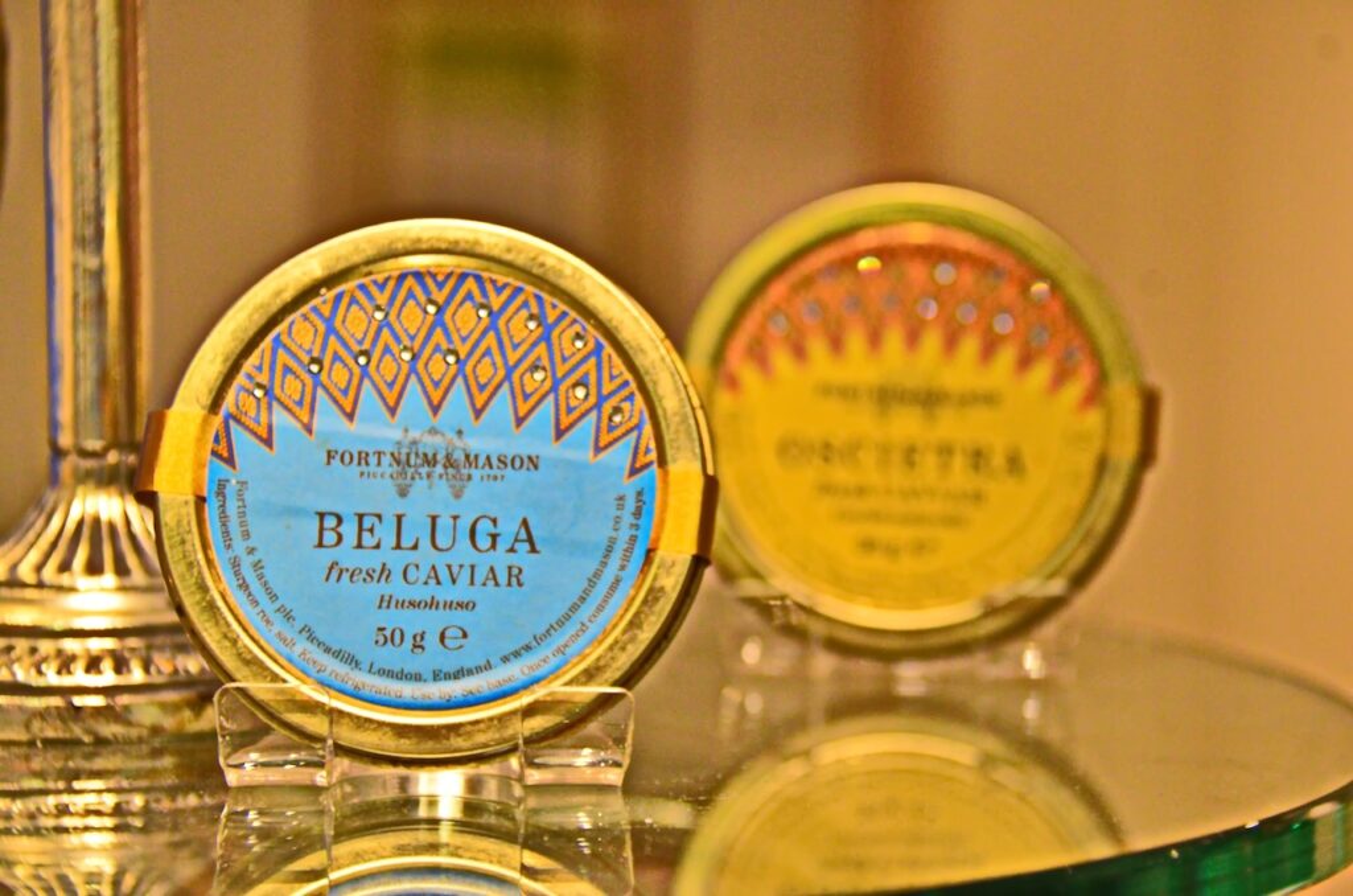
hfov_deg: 15.9
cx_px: 676
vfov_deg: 10.6
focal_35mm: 129
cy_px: 448
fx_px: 4838
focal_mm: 86
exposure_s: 1/50
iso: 1000
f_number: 5.6
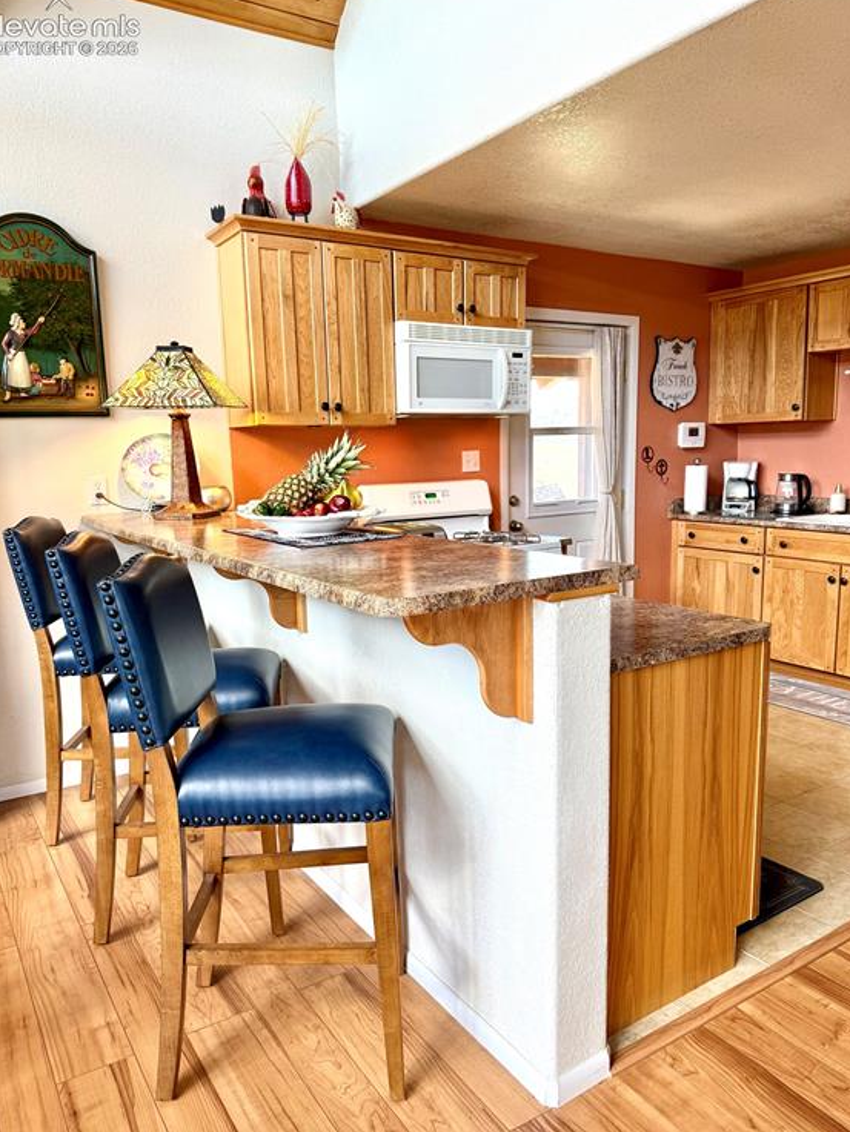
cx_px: 413
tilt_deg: -7.9
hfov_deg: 54.9
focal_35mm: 25
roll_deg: +2.5
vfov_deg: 69.4
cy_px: 568
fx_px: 818
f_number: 1.78
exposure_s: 1/143
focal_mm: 6.76
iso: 100
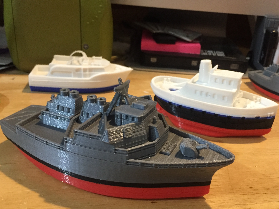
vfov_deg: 37.7
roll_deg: -4.8
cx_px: 162
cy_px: 116
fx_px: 306
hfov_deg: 48.8
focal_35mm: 38
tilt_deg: -26.6
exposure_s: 1/24
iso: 250
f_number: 2.2
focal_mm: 4.15
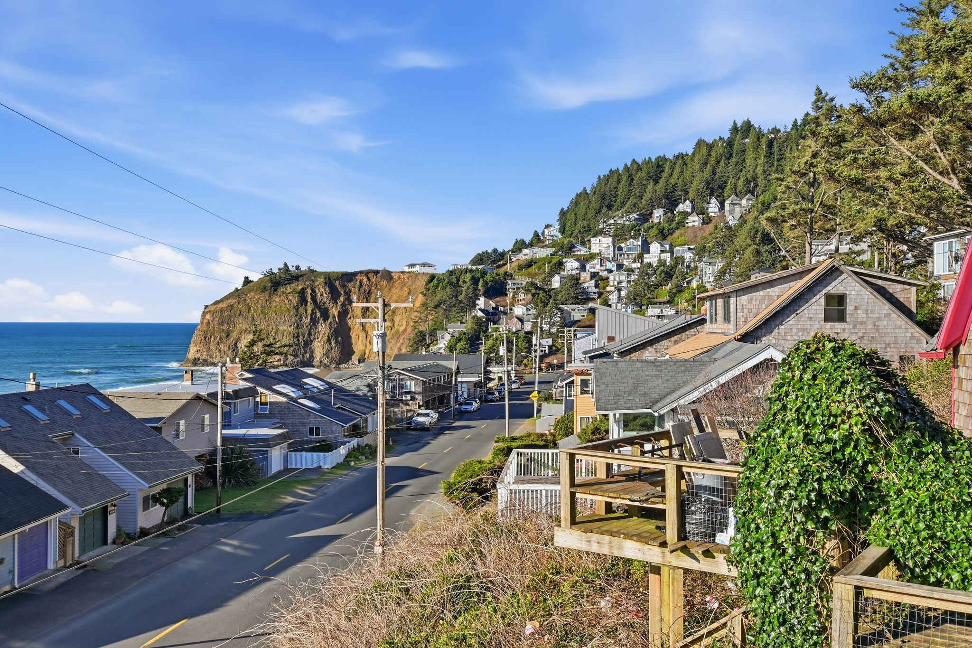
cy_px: 324
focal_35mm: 36
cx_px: 486
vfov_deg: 36.9
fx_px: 972
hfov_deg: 53.1
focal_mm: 24
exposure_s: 1/800
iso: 800
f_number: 14
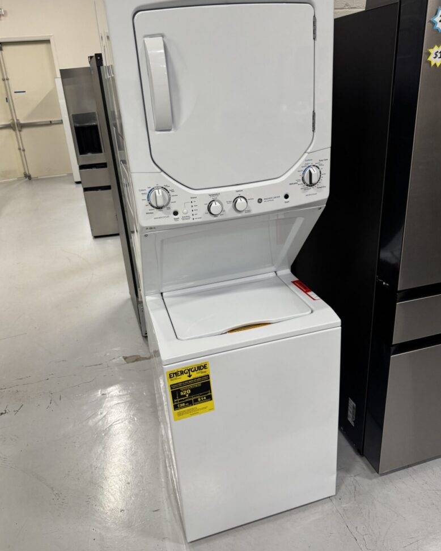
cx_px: 220
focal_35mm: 26
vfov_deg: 65.9
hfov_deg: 54.9
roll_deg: +3.0
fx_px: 424
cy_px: 251
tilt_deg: -21.8
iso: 160
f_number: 1.78
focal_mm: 6.76
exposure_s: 1/60
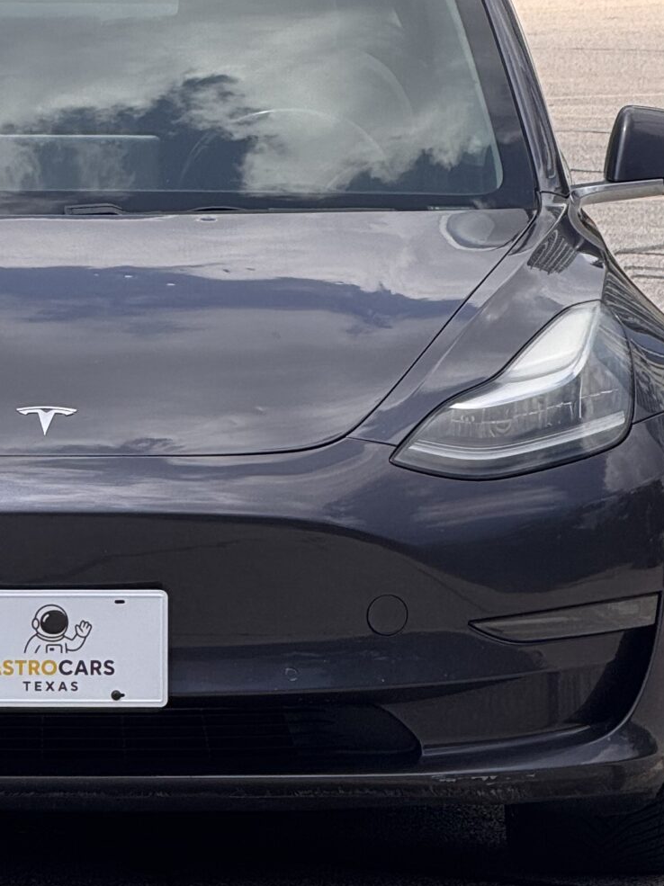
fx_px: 7985
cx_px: 58
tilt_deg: -4.3
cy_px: 344
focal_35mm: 312
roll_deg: -0.8
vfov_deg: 6.4
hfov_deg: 4.8
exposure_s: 1/1481
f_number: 2.8
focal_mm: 15.66
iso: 50
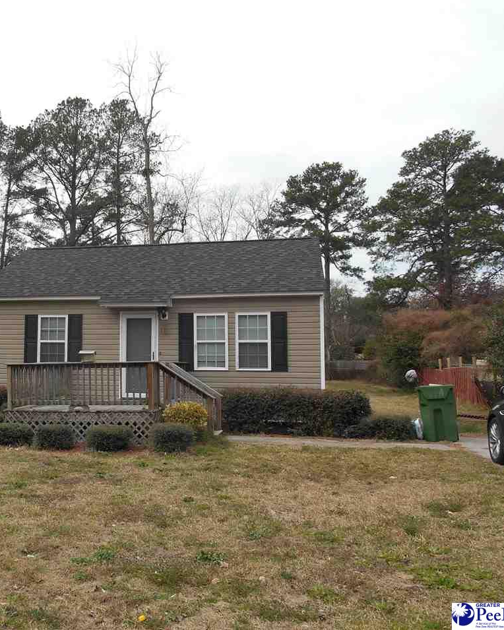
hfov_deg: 41.8
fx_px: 634
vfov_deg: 52.8
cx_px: 112
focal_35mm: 34
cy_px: 314
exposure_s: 1/500
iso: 80
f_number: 3.4
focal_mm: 4.7
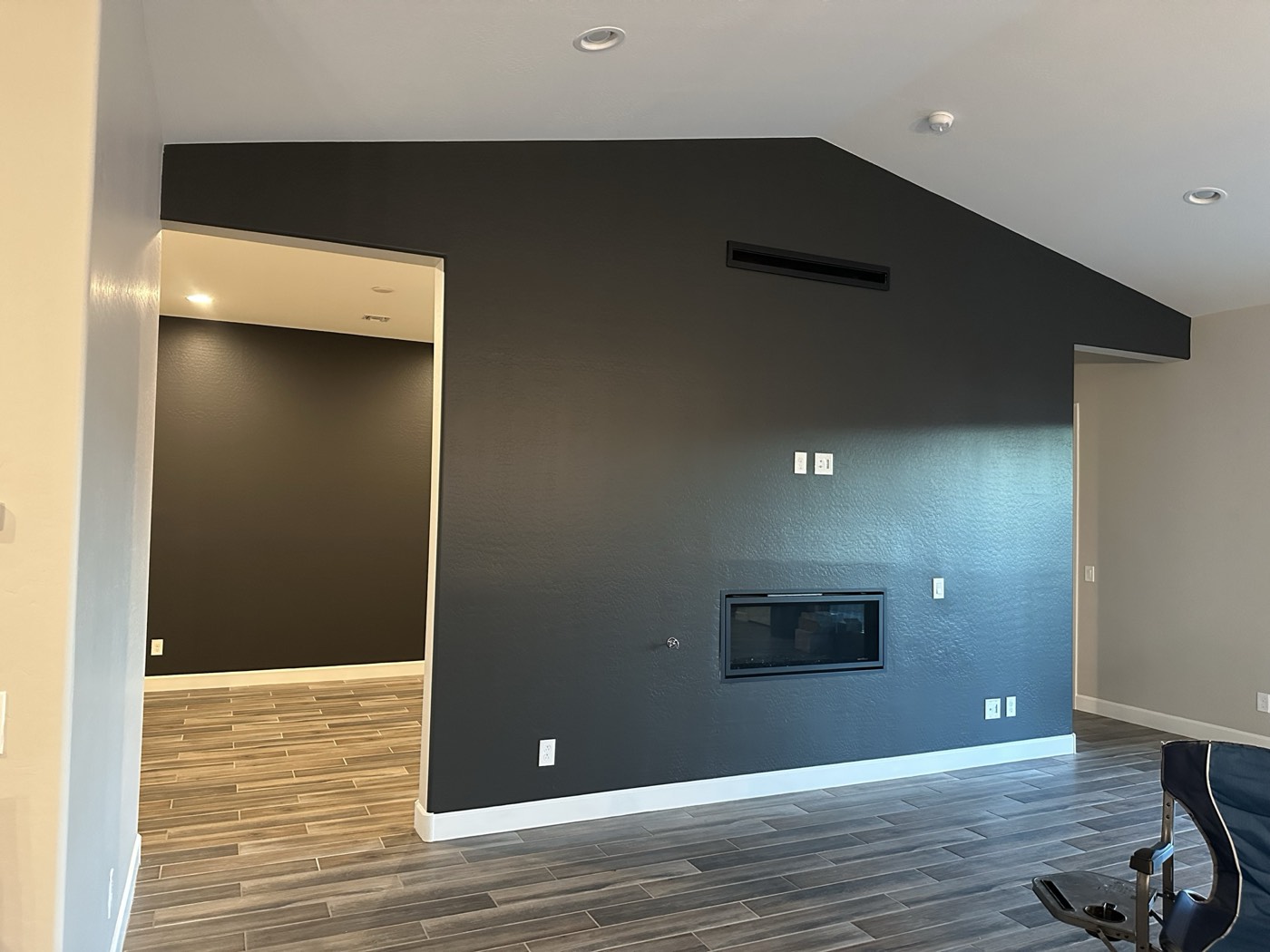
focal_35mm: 24
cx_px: 635
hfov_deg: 71.6
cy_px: 476
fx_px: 881
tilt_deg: +2.4
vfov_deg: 56.8
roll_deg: -1.5
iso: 800
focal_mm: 6.86
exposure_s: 1/40
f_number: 1.78
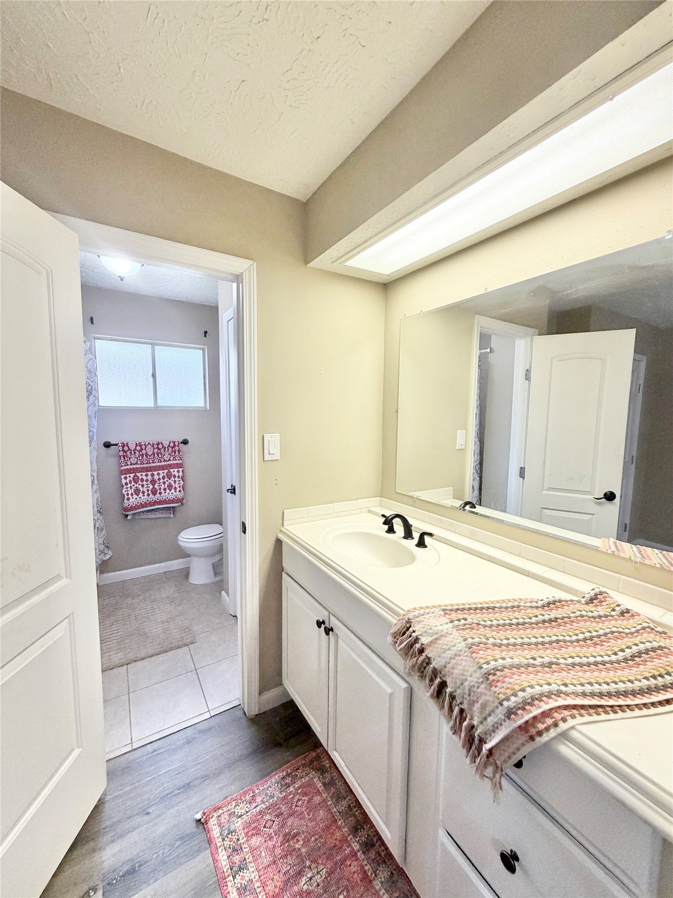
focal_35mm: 14
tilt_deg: -5.9
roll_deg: -0.5
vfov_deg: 102.1
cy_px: 449
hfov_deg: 85.7
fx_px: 363
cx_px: 336
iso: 200
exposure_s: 1/120
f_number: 2.2
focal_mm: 2.22
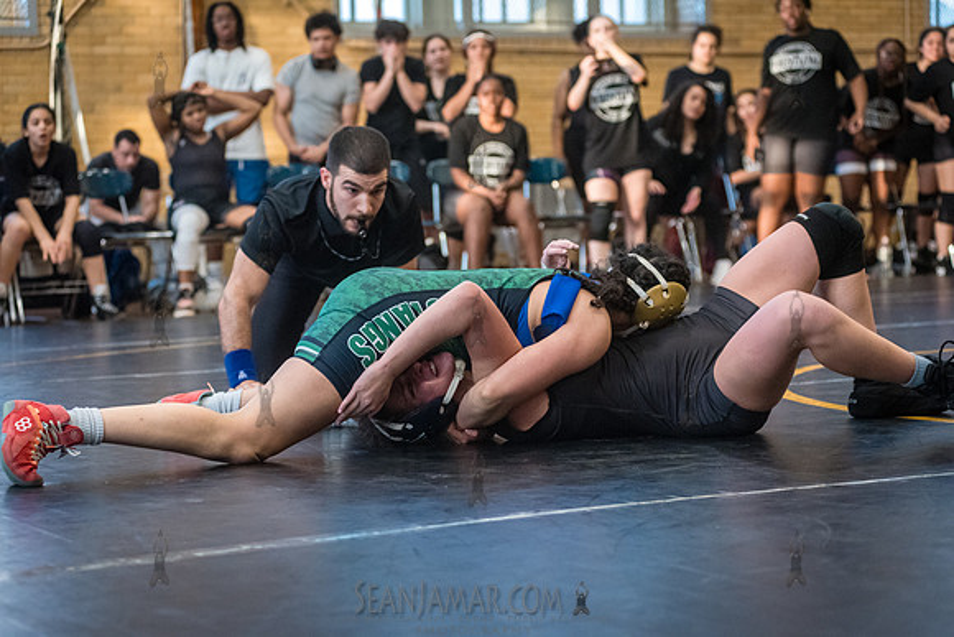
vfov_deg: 17.1
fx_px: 2120
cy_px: 318
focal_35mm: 80
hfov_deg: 25.4
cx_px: 477
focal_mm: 80
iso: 5000
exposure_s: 1/400
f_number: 3.5
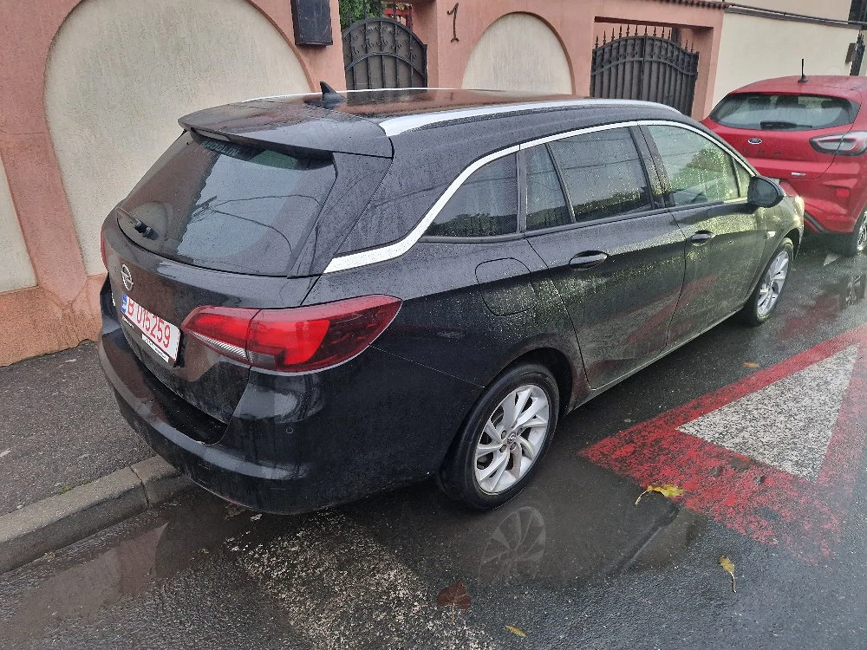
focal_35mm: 23
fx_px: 576
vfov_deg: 58.9
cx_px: 434
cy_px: 325
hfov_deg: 73.9
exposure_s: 1/25
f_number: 1.8
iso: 640
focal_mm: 5.4
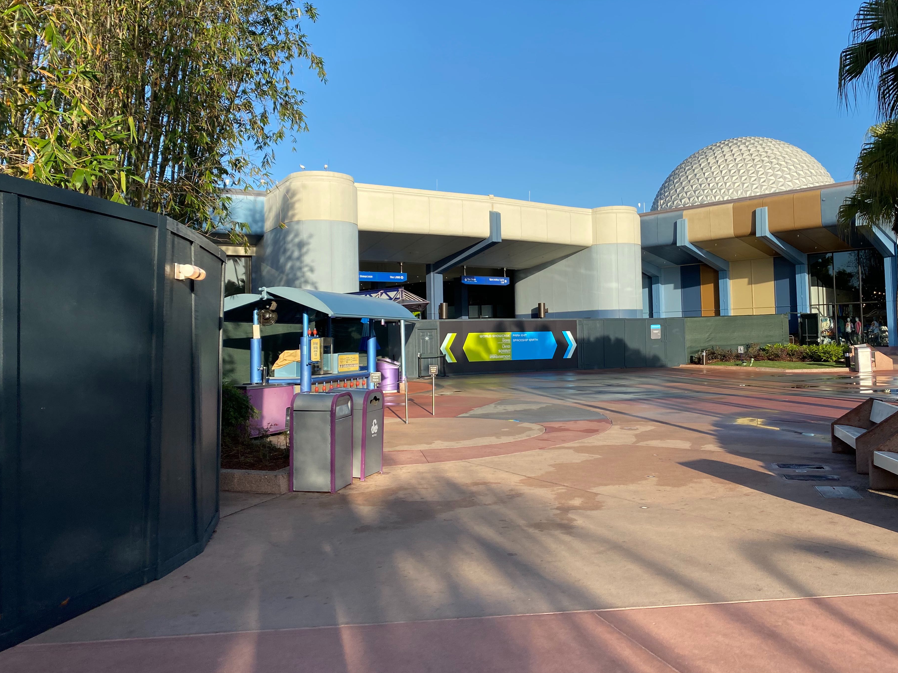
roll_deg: -0.4
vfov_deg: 48.2
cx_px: 495
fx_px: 752
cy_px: 305
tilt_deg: +0.3
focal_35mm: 29
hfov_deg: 61.5
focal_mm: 4.25
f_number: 1.8
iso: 32
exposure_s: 1/1812
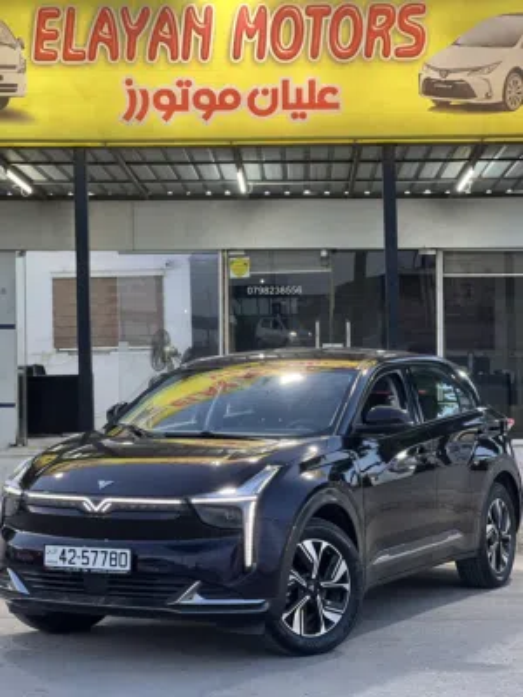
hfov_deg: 19.1
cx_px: 262
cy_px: 348
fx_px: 1551
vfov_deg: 25.3
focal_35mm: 77
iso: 160
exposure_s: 1/50
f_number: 2.8
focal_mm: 9
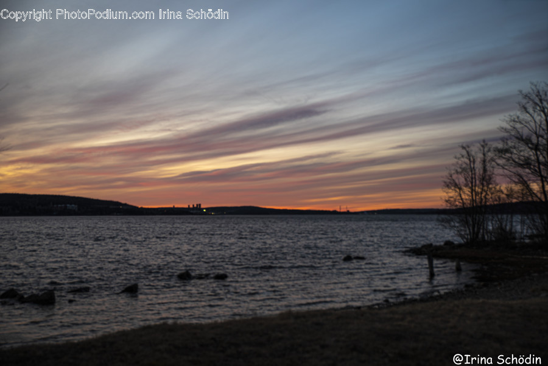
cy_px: 183
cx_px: 274
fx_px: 609
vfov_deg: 33.4
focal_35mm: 40
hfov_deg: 48.4
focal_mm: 40
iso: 100
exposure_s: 1/30
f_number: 3.2
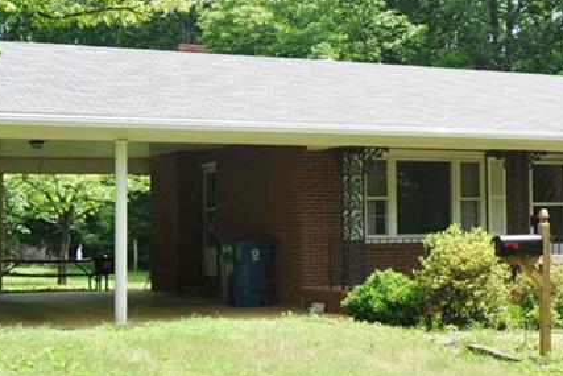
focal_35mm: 72
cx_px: 423
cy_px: 189
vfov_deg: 18.9
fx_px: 1126
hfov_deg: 27.7
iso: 100
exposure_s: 1/160
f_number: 6.3
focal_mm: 20
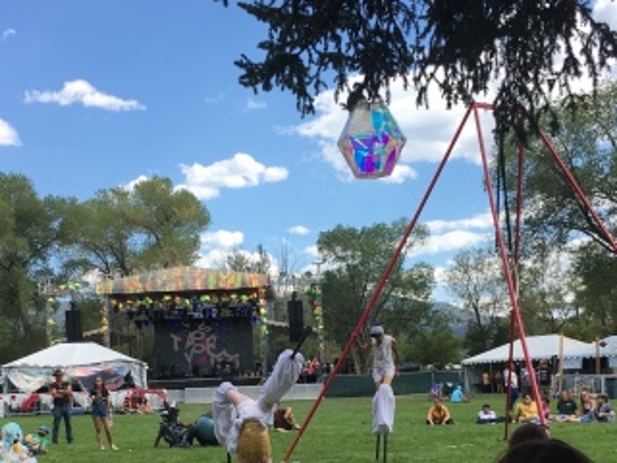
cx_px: 285
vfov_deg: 24.8
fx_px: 1034
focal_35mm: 58
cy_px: 372
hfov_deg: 33.2
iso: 25
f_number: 2.2
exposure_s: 1/884
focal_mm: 4.15
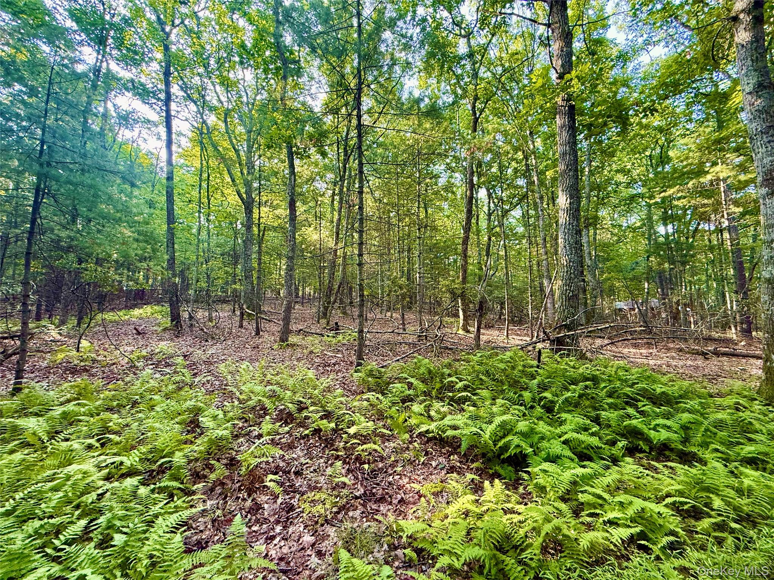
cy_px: 290
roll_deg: -0.4
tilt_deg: +5.6
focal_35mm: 14
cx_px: 387
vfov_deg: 85.7
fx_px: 313
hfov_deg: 102.1
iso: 200
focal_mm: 2.22
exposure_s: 1/99
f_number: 2.2
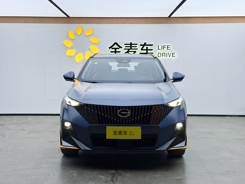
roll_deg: +0.2
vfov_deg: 30.3
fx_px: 340
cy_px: 92
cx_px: 122
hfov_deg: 39.7
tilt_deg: -4.6
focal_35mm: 48
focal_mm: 6.76
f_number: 1.78
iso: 50
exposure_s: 1/218
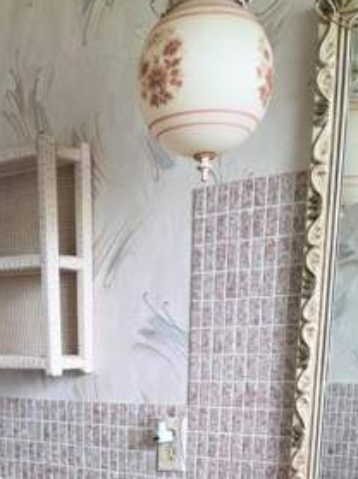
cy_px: 536
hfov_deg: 27.2
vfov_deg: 31.7
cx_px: 102
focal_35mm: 53
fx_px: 732
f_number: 1.8
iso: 400
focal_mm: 5.4
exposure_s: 1/120
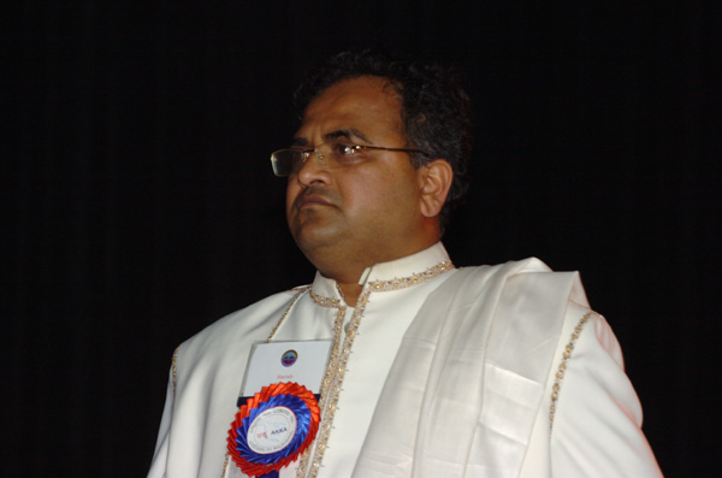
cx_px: 361
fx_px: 5252
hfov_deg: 7.9
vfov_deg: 5.2
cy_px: 239
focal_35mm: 262
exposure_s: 1/50
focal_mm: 175
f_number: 4.5
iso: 400
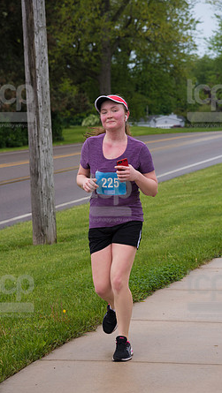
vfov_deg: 16.9
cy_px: 198
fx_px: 1326
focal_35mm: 127
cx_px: 111
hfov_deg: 9.6
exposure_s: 1/640
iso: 200
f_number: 6.3
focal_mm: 120
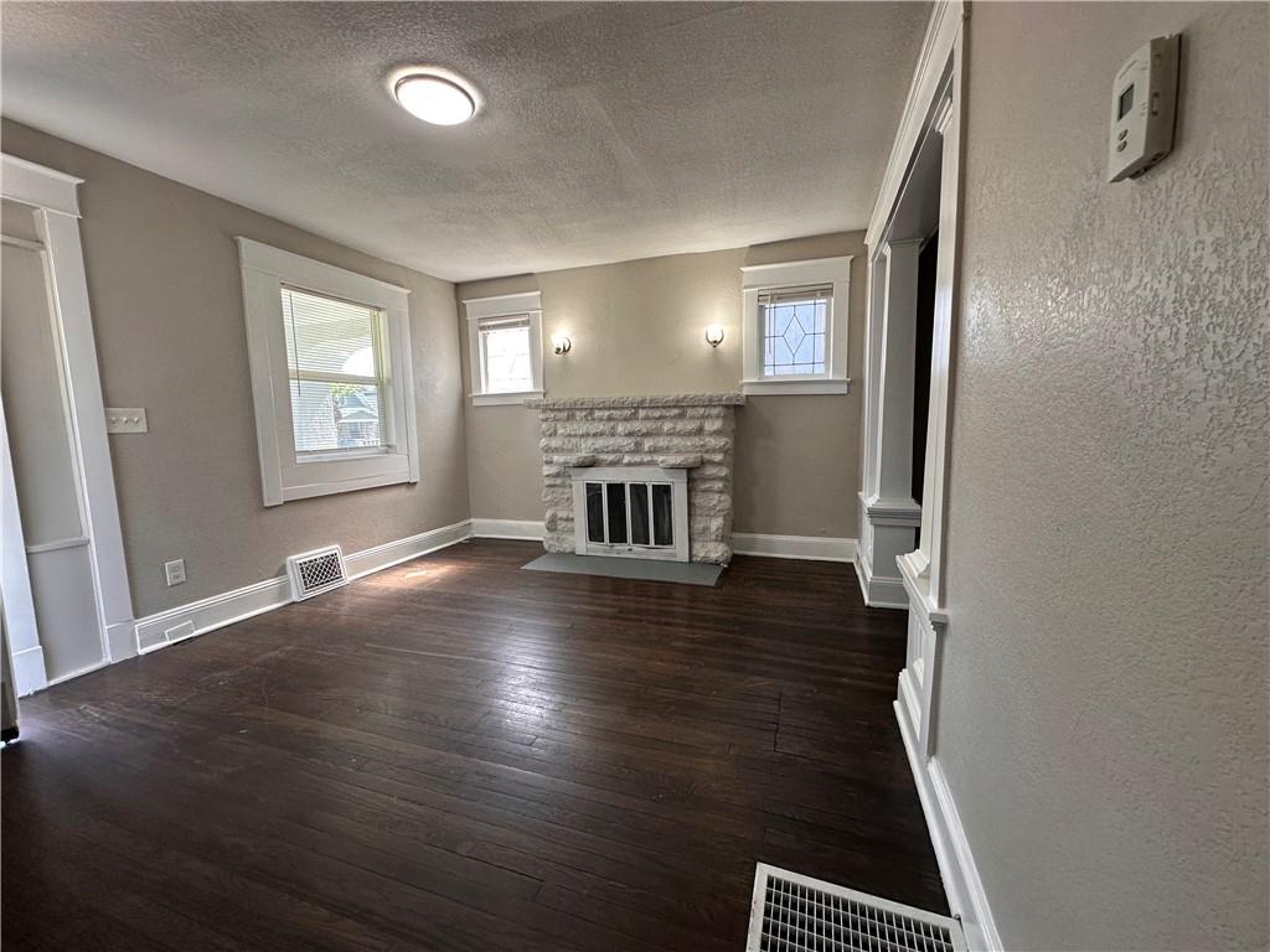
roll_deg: +0.9
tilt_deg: -6.3
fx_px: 514
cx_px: 635
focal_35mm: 14
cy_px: 476
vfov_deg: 85.7
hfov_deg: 102.1
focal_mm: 2.22
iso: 160
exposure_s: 1/120
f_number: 2.2
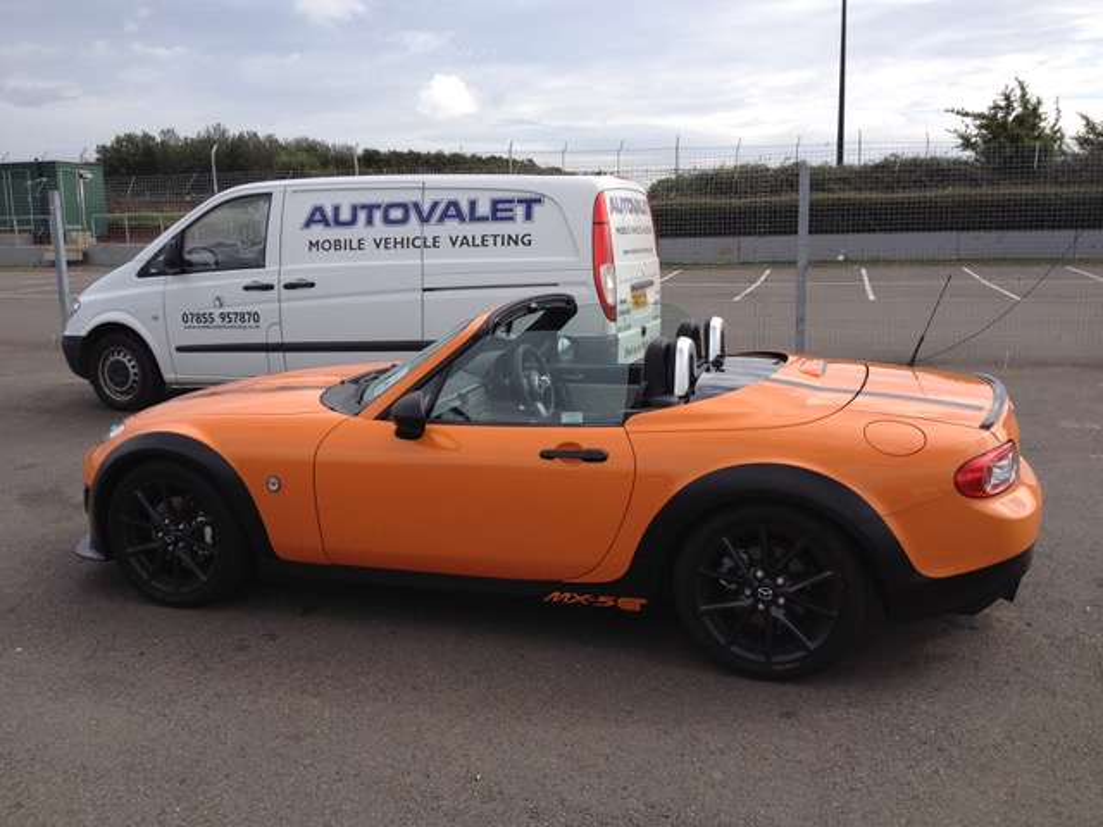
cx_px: 552
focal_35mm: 35
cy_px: 414
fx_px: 1115
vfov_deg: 40.7
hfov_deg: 52.6
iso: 64
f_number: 2.4
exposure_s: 1/1416
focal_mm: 4.28
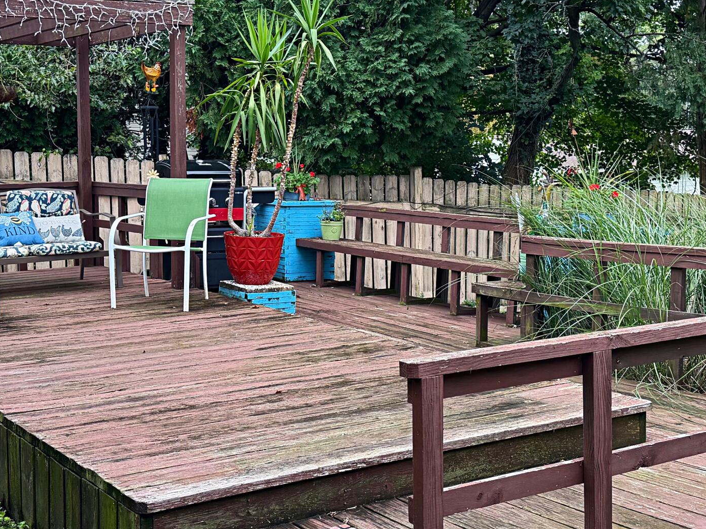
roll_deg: +1.5
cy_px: 254
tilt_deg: -6.2
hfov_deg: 36.7
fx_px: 1060
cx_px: 274
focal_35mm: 52
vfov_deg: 28.0
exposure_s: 1/199
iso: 125
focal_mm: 6.76
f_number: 1.78
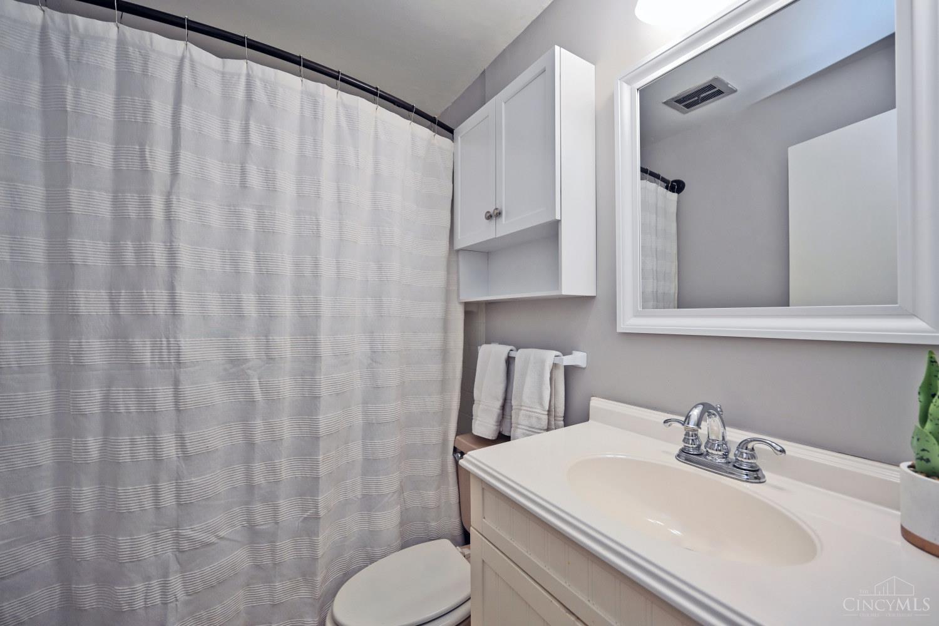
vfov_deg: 81.2
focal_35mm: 14
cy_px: 313
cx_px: 470
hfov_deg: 104.3
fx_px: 365
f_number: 4
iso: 280
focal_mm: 14
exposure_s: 1/60
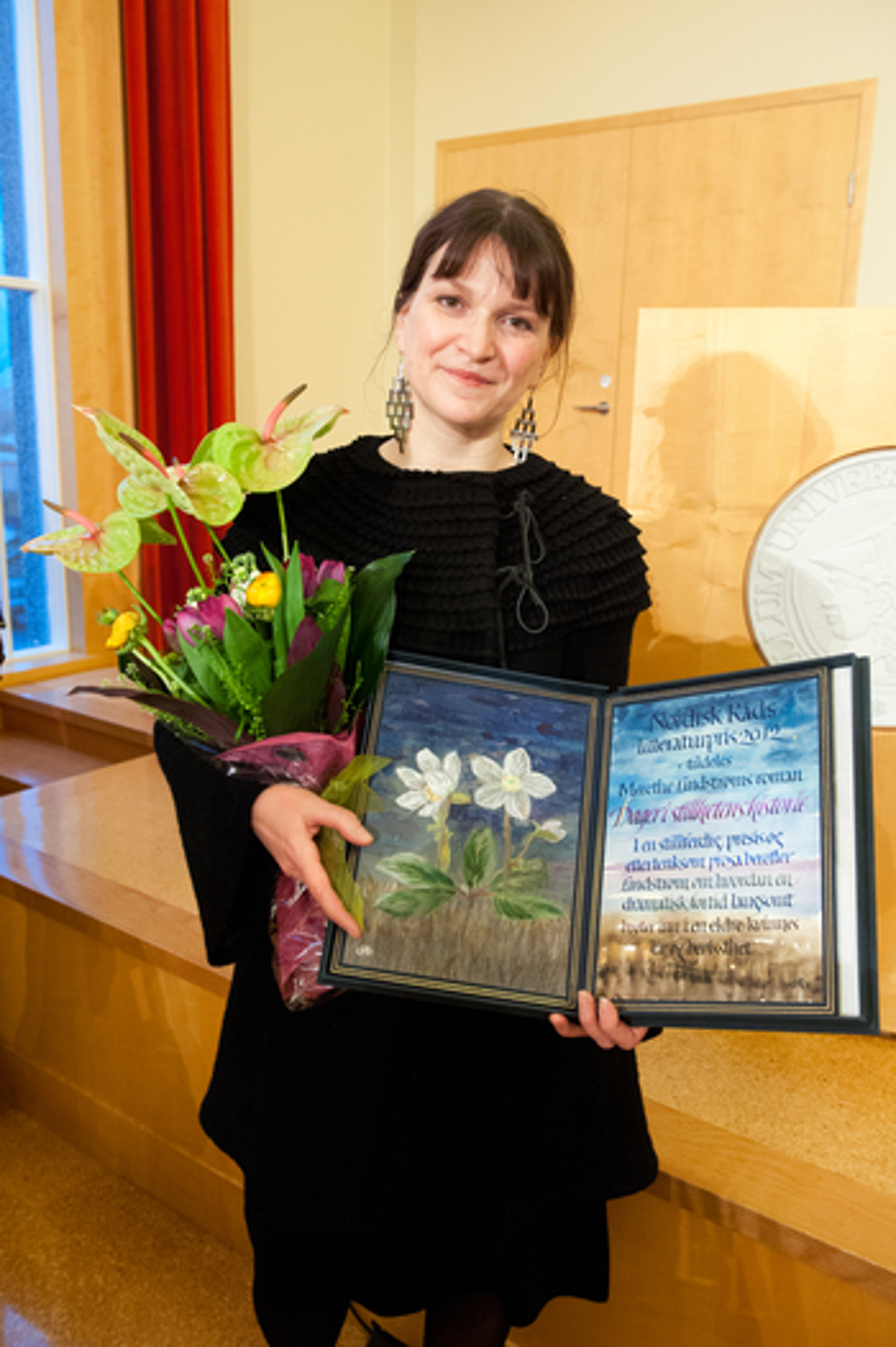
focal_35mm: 31
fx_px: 1159
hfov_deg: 42.3
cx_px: 448
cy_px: 674
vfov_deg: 60.3
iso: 3200
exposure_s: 1/80
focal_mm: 31
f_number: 4
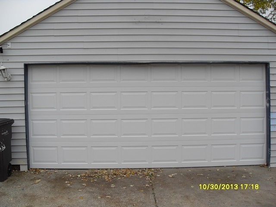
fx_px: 271
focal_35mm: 34
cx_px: 138
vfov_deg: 41.8
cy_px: 104
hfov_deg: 54.0
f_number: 2.8
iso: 80
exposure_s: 1/125
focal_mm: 6.3
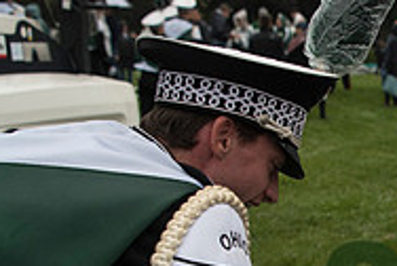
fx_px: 817
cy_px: 341
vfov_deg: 17.4
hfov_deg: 24.6
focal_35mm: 74
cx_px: 484
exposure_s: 1/1600
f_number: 3.5
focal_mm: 24
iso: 640
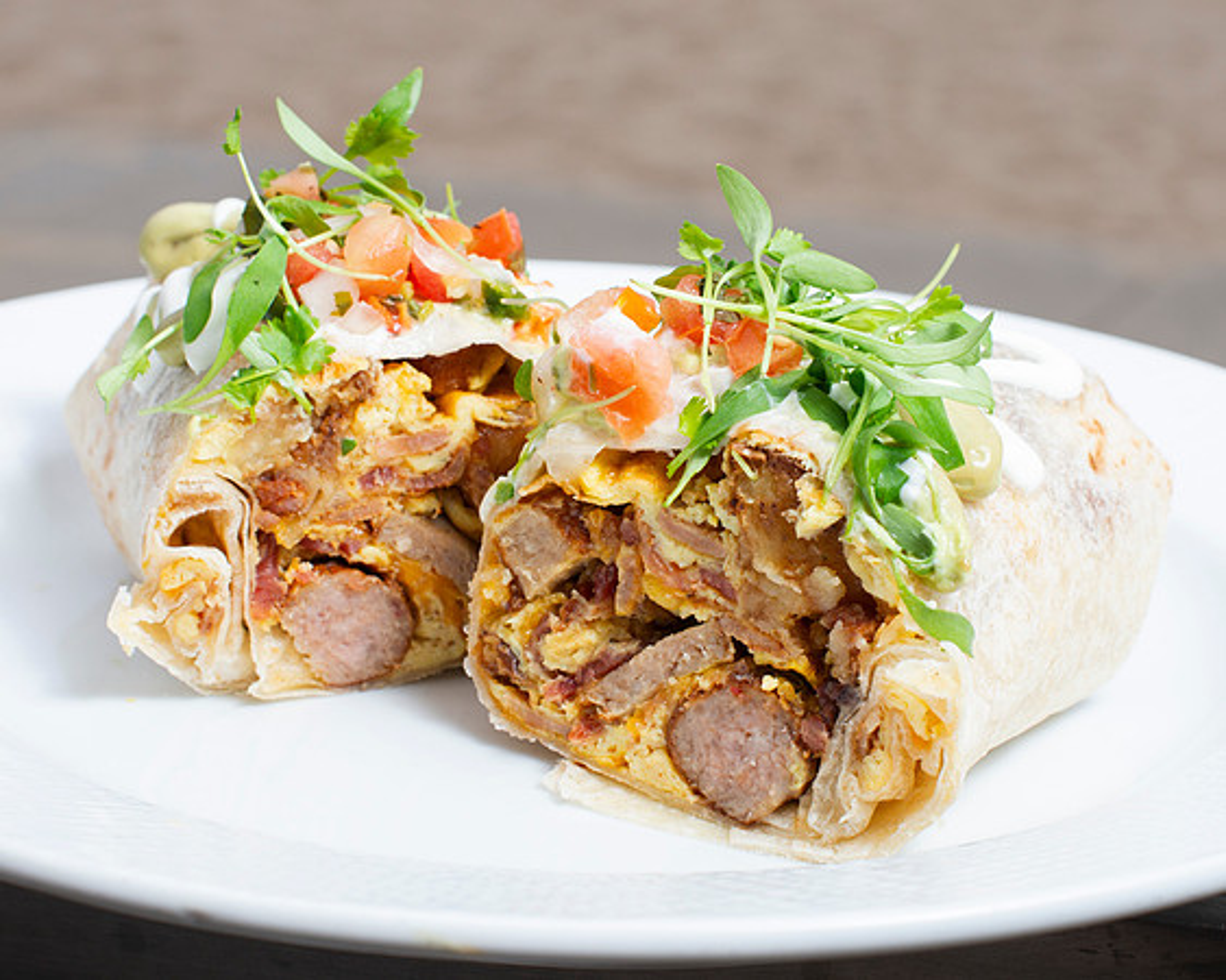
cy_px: 444
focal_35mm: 73
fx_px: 2663
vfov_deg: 20.8
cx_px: 660
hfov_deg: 25.9
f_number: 9
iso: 200
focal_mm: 50
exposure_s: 1/250
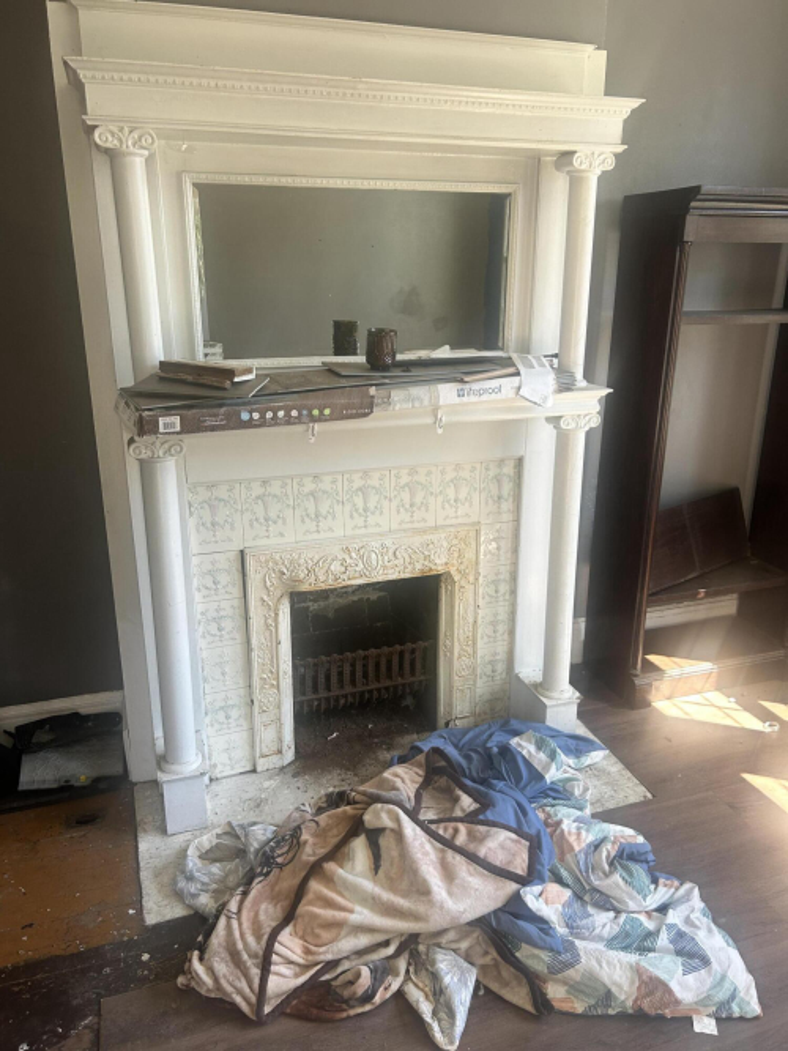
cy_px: 526
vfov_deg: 67.3
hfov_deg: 53.0
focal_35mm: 26
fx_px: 789
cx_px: 394
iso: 80
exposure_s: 1/121
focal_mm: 5.7
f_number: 1.5
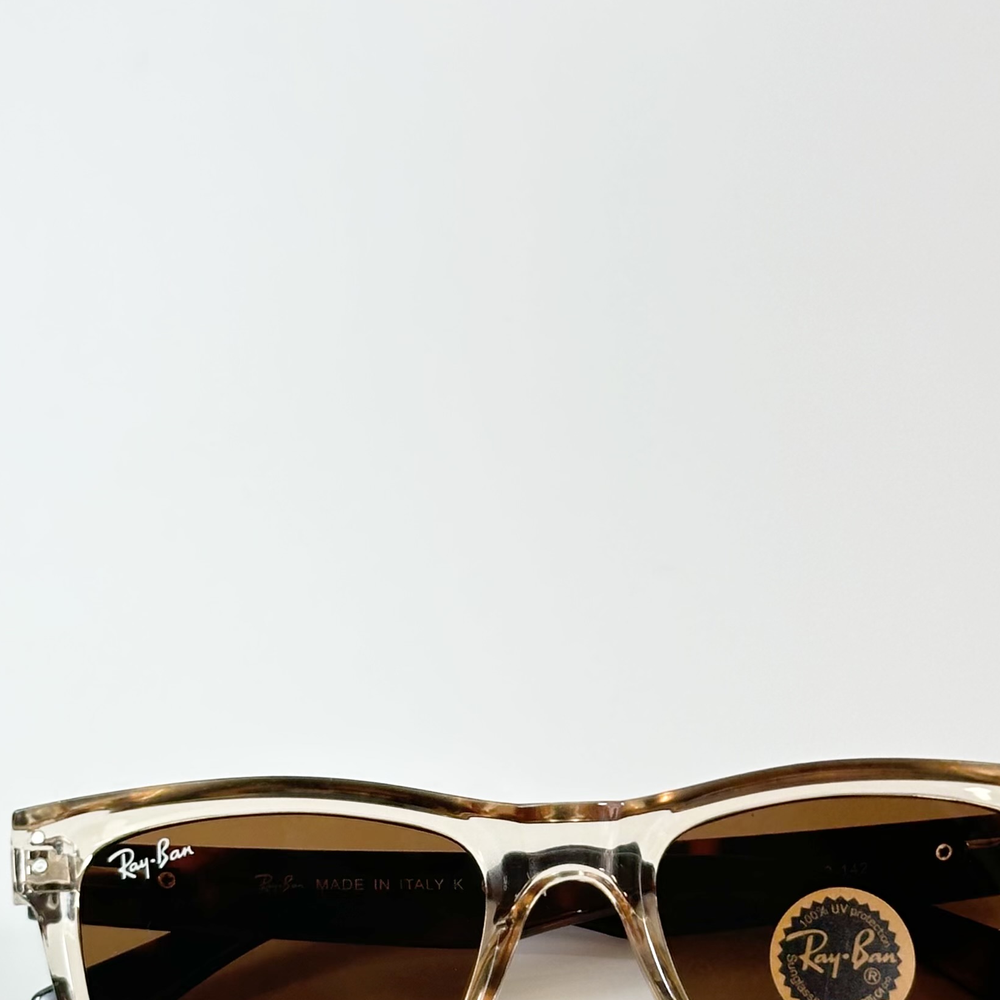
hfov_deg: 16.7
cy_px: 879
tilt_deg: -45.2
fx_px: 3399
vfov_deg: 16.5
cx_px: 584
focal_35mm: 104
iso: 50
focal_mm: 6.86
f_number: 1.78
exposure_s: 1/100
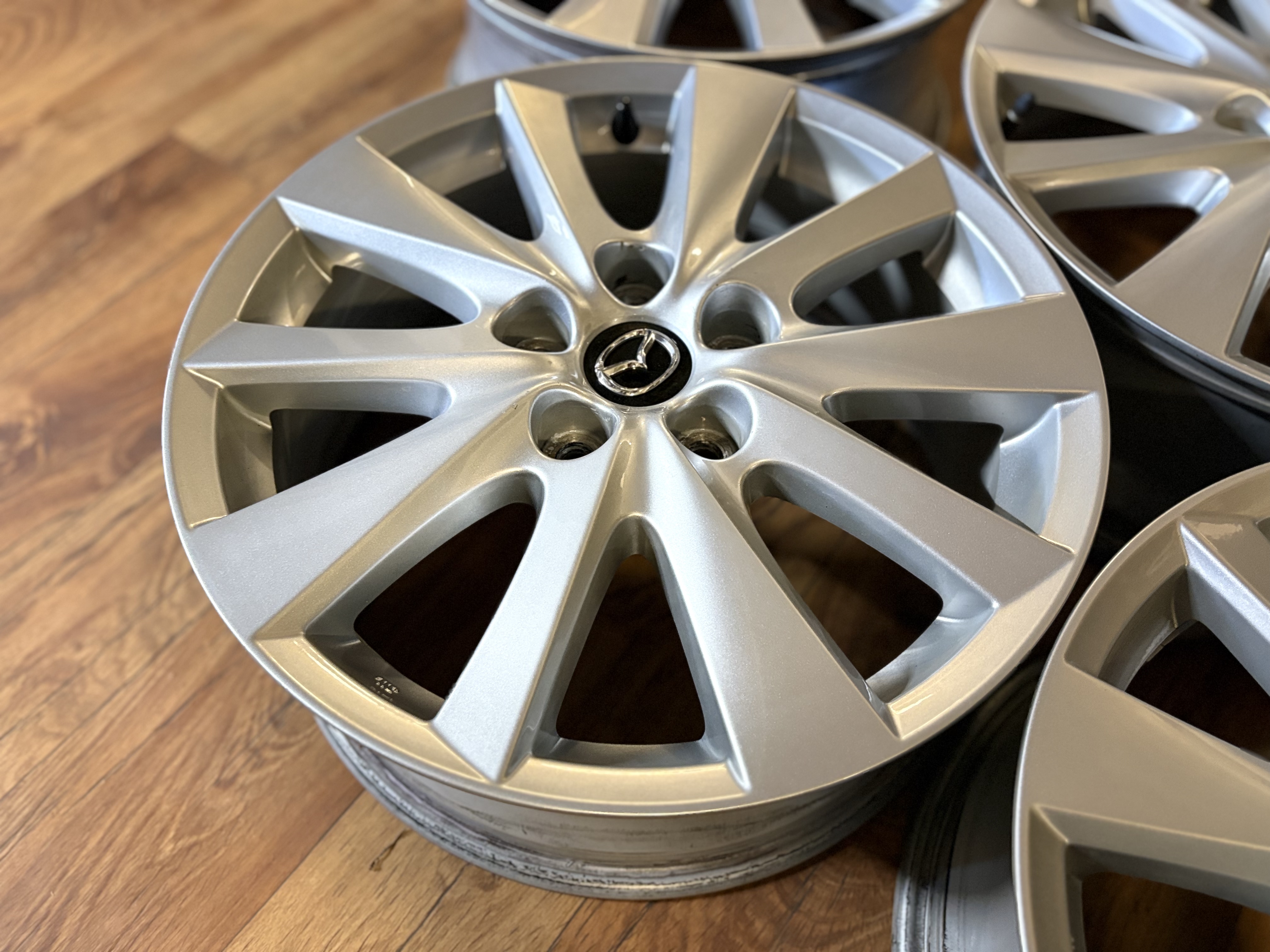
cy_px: 476
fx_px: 954
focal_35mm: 26
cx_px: 635
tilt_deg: -58.2
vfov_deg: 53.1
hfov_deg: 67.3
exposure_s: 1/50
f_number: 1.6
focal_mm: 5.96
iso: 400
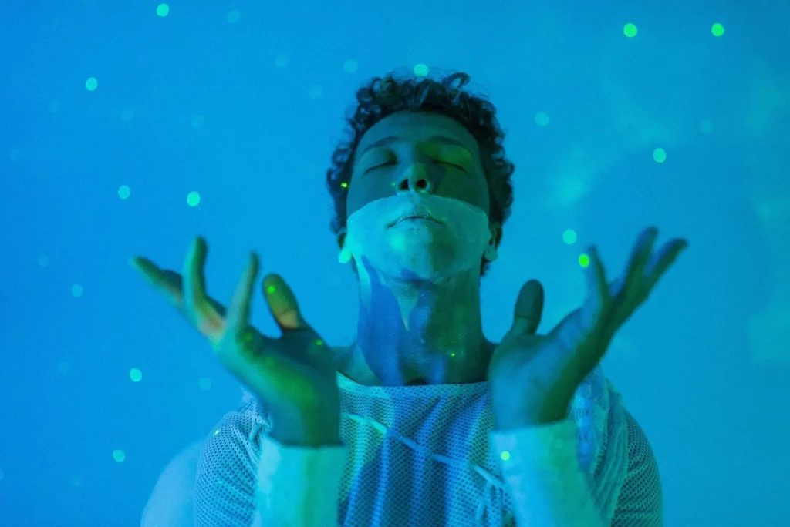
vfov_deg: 37.9
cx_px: 395
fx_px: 768
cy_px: 264
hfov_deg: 54.4
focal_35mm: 35
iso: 640
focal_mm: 35
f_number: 1.4
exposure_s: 1/400
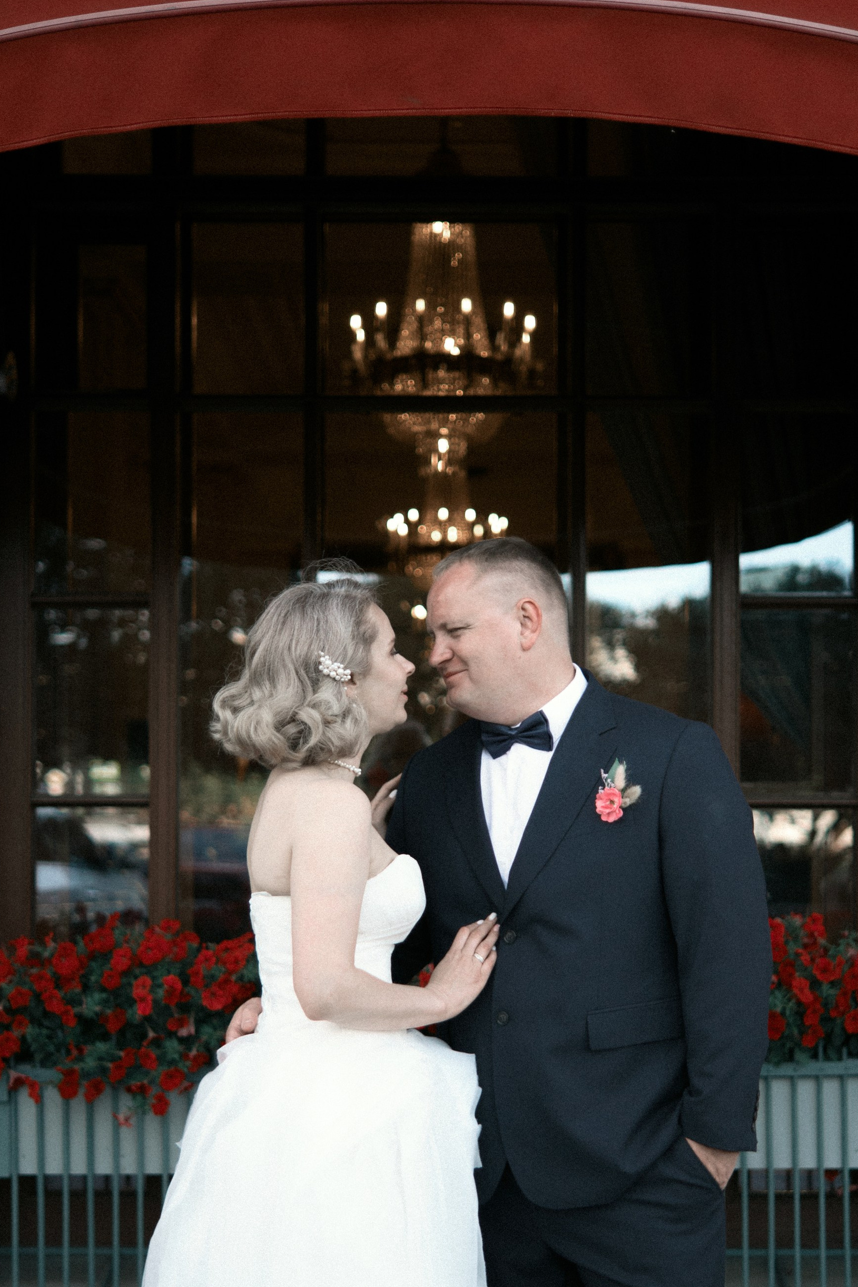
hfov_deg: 24.6
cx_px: 461
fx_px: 1966
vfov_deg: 36.0
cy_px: 818
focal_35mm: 55
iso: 400
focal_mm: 35
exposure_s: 1/1000
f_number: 1.8
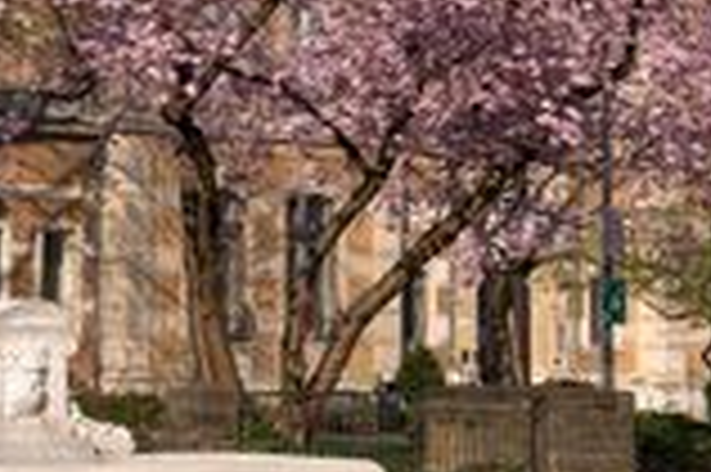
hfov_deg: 12.7
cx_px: 198
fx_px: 3196
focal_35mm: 162
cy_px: -106
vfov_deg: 8.4
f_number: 8
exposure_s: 1/320
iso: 100
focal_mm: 50
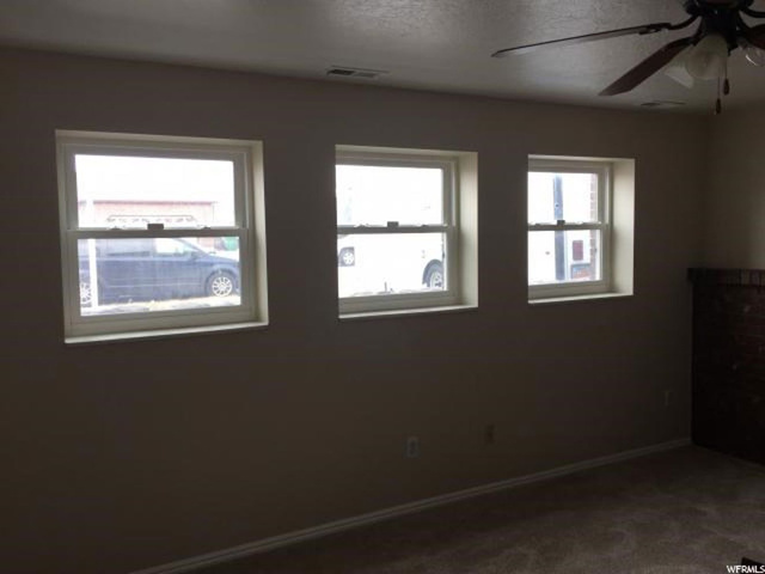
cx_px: 382
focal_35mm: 29
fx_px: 641
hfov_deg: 61.7
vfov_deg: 48.2
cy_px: 287
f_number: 2.2
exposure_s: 1/60
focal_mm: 4.15
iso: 32
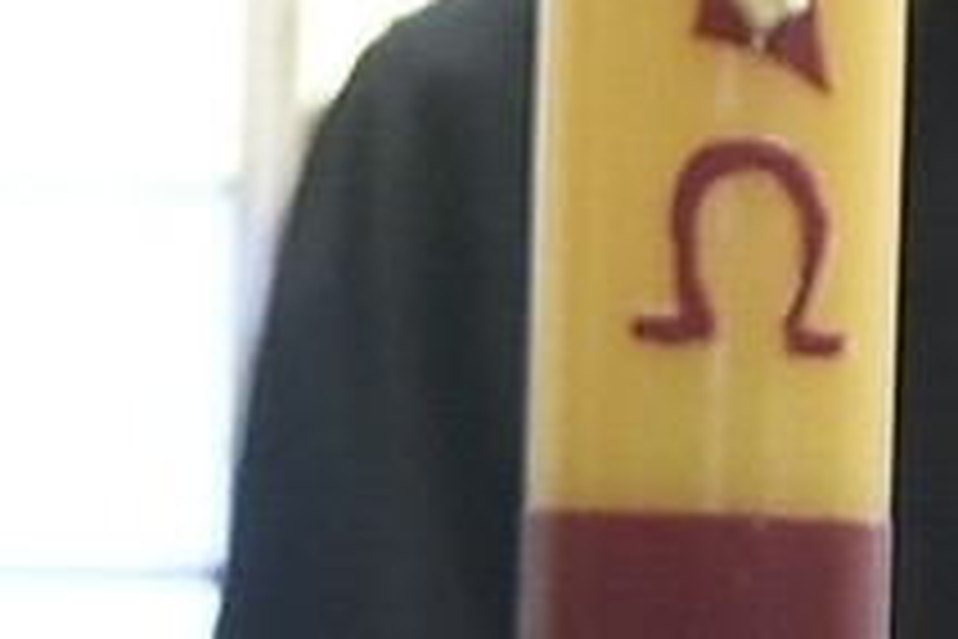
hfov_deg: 1.8
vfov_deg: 1.2
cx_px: -832
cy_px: -333
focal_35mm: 1125
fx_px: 29935
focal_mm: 200
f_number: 5.6
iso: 2000
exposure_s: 1/320
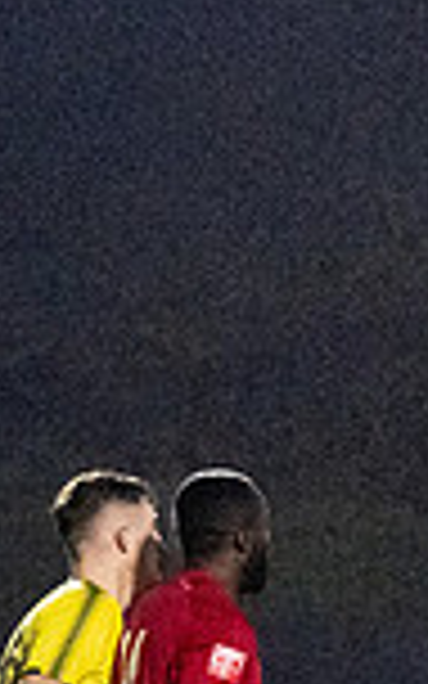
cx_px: 1525
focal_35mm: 508
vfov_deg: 4.1
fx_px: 9481
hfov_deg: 2.5
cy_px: 685
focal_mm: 97
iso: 8000
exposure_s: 1/1000
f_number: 2.8
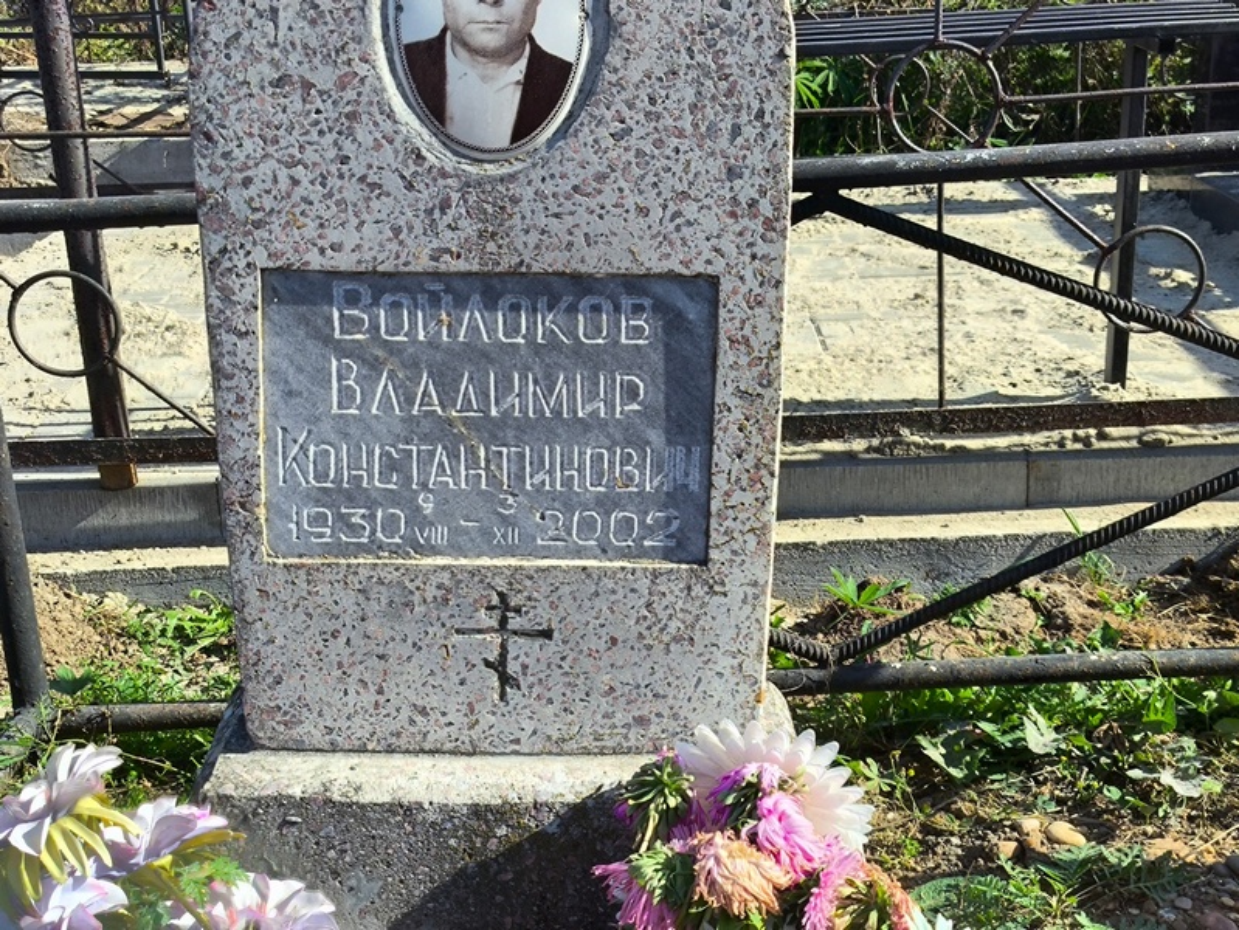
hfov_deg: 38.2
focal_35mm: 50
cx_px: 620
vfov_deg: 29.1
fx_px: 1790
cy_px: 465
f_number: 1.7
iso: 50
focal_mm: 4.71
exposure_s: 1/690
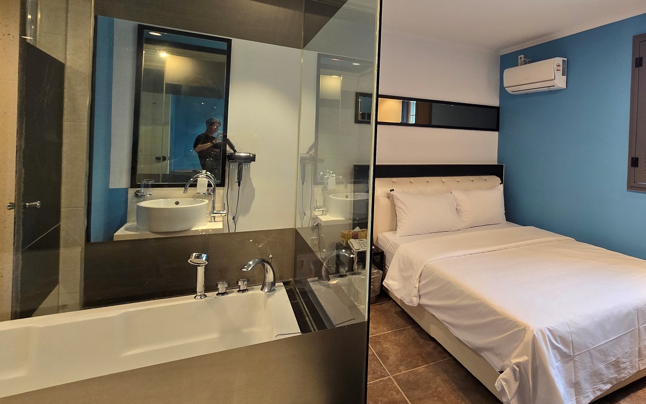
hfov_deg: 84.2
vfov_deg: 61.1
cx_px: 443
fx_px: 335
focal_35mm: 19
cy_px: 144
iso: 250
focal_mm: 2.2
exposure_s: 1/100
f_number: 2.2
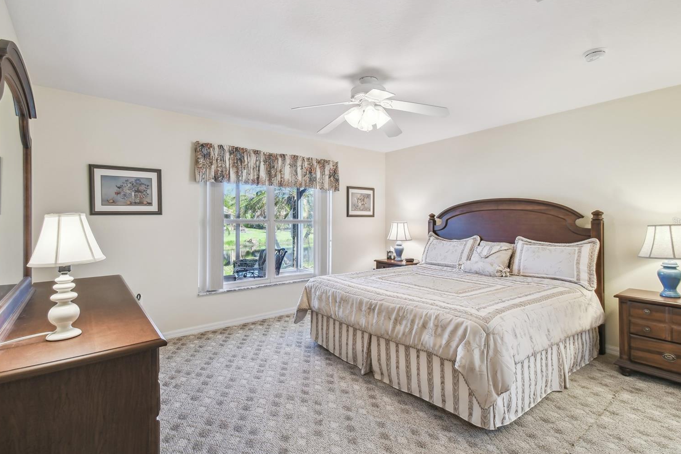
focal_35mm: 16
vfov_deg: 73.7
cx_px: 350
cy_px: 221
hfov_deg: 96.7
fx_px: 303
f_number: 7.1
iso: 100
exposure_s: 1/8
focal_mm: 10
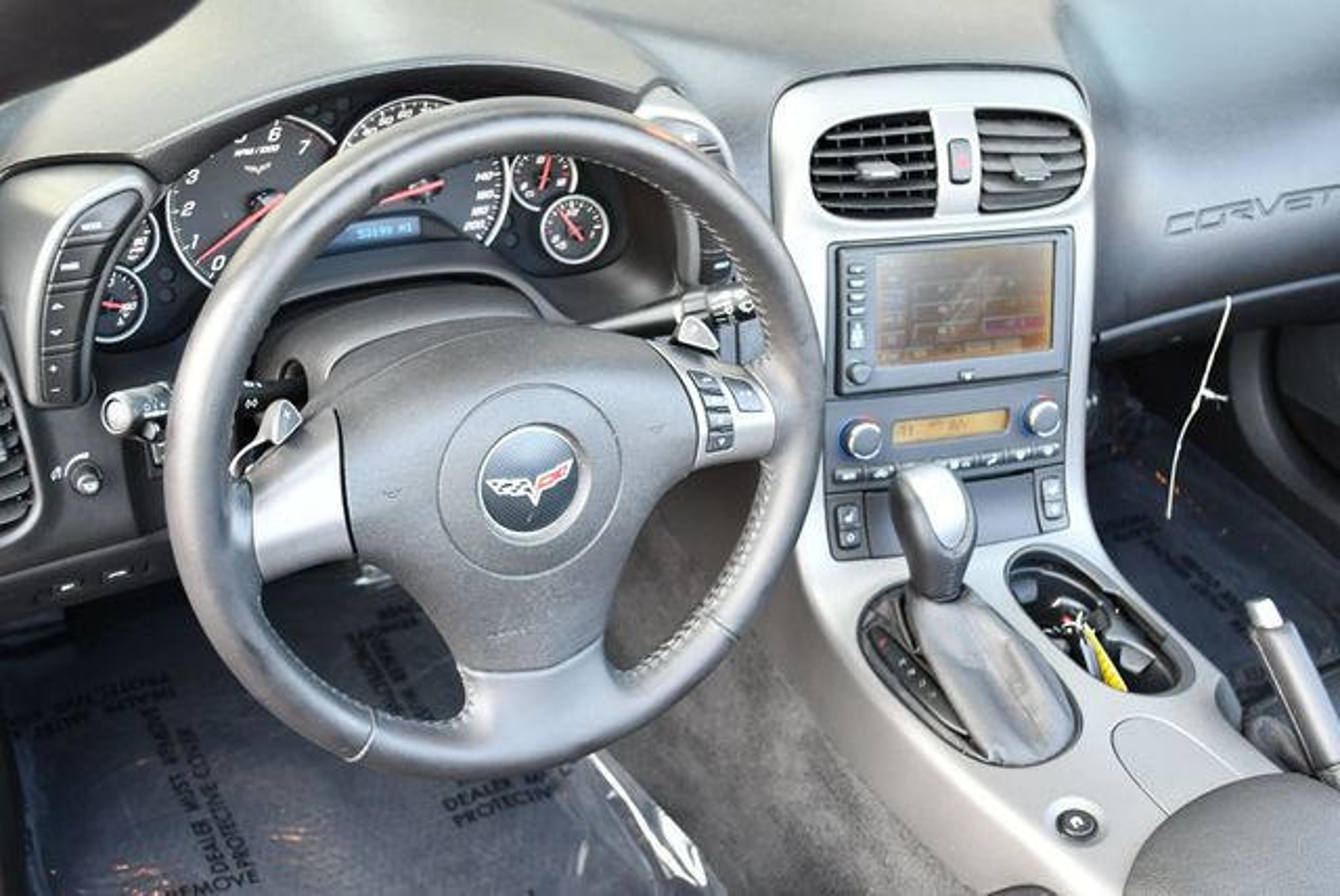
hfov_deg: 44.5
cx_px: 670
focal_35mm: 44
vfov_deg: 30.6
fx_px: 1639
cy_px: 448
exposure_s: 1/160
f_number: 3.8
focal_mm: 22
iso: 800
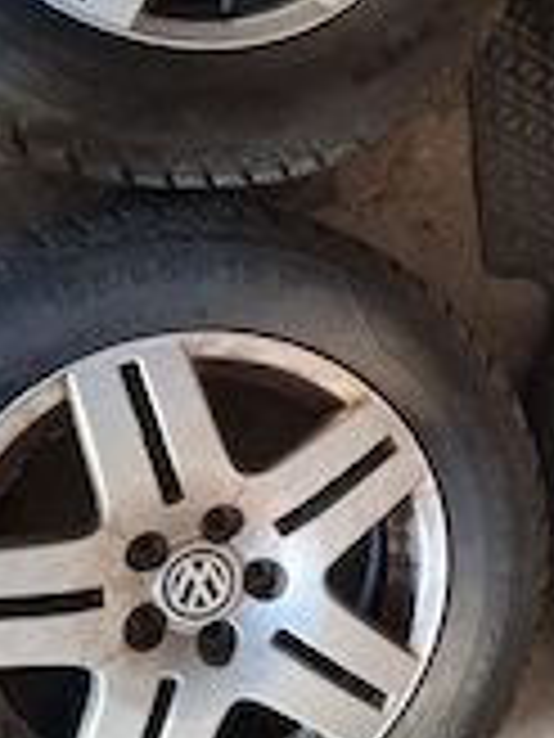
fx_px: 1195
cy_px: 320
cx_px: 559
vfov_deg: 34.3
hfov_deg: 24.8
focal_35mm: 56
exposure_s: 1/25
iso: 800
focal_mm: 5.54
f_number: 1.8
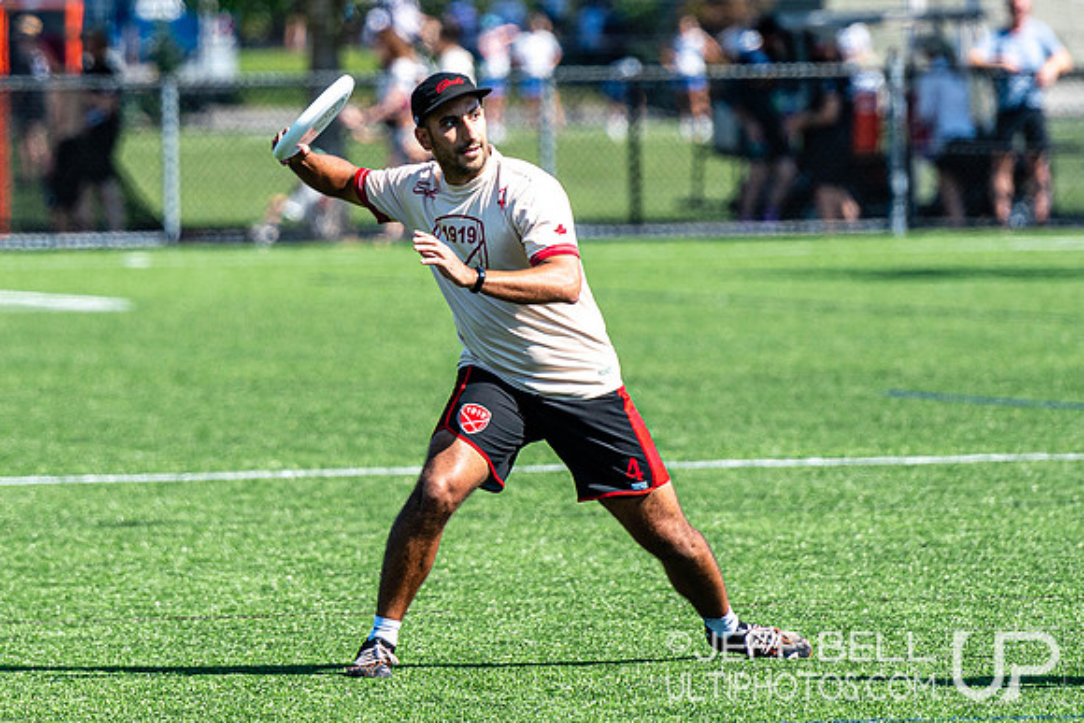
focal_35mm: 520
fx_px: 15649
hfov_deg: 4.0
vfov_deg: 2.6
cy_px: 168
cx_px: 462
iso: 100
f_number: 3.2
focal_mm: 200
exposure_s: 1/1600
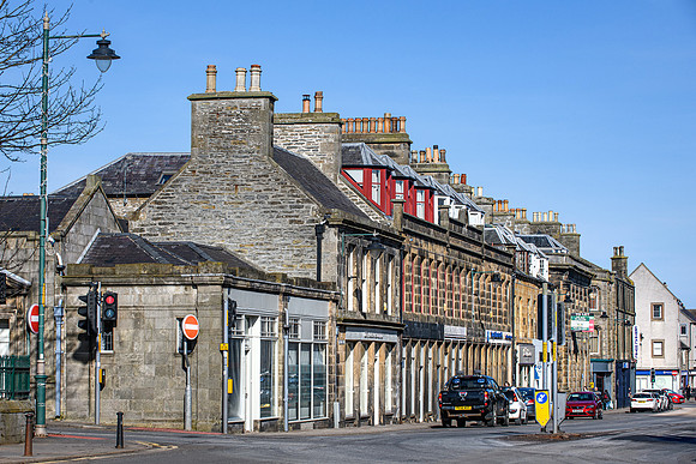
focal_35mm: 107
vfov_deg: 12.8
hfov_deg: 19.1
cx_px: 324
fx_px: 2072
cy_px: 248
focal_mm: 98
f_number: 13
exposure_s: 1/800
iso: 400
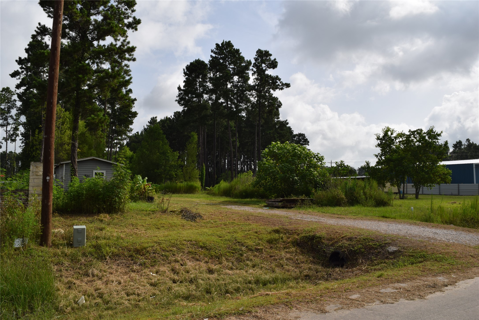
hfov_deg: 67.4
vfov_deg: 47.9
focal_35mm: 27
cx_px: 240
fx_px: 359
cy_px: 160
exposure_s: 1/200
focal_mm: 18
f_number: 11
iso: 100
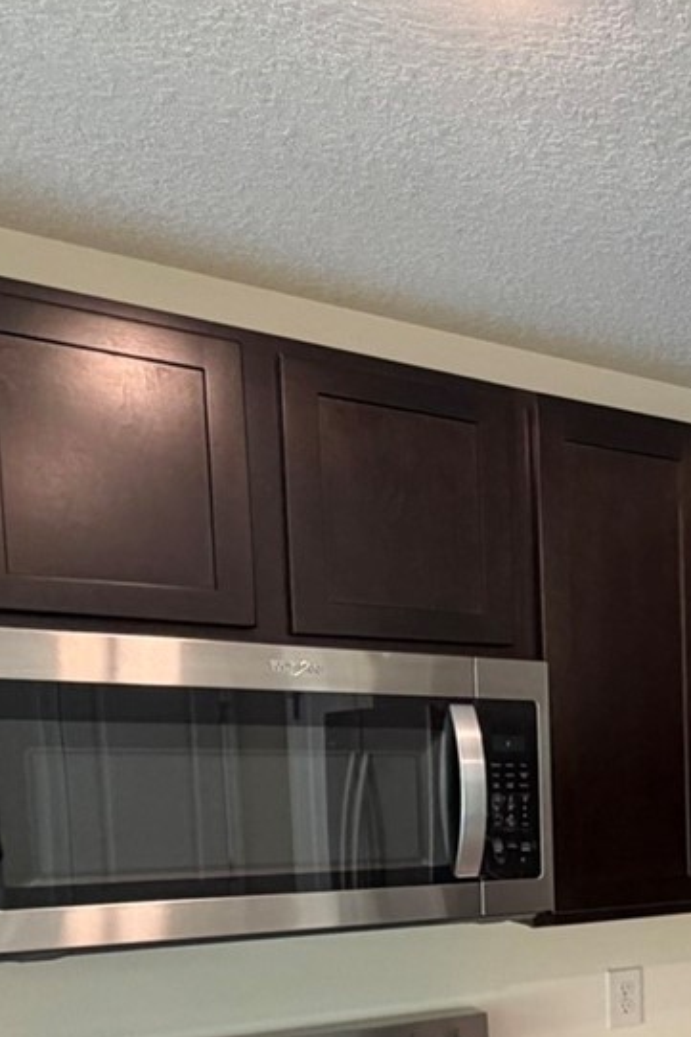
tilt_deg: -4.4
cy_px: 880
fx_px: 1239
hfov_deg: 25.2
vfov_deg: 42.6
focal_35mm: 43
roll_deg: +0.5
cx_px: 980
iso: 200
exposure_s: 1/60
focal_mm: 2.22
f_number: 2.2
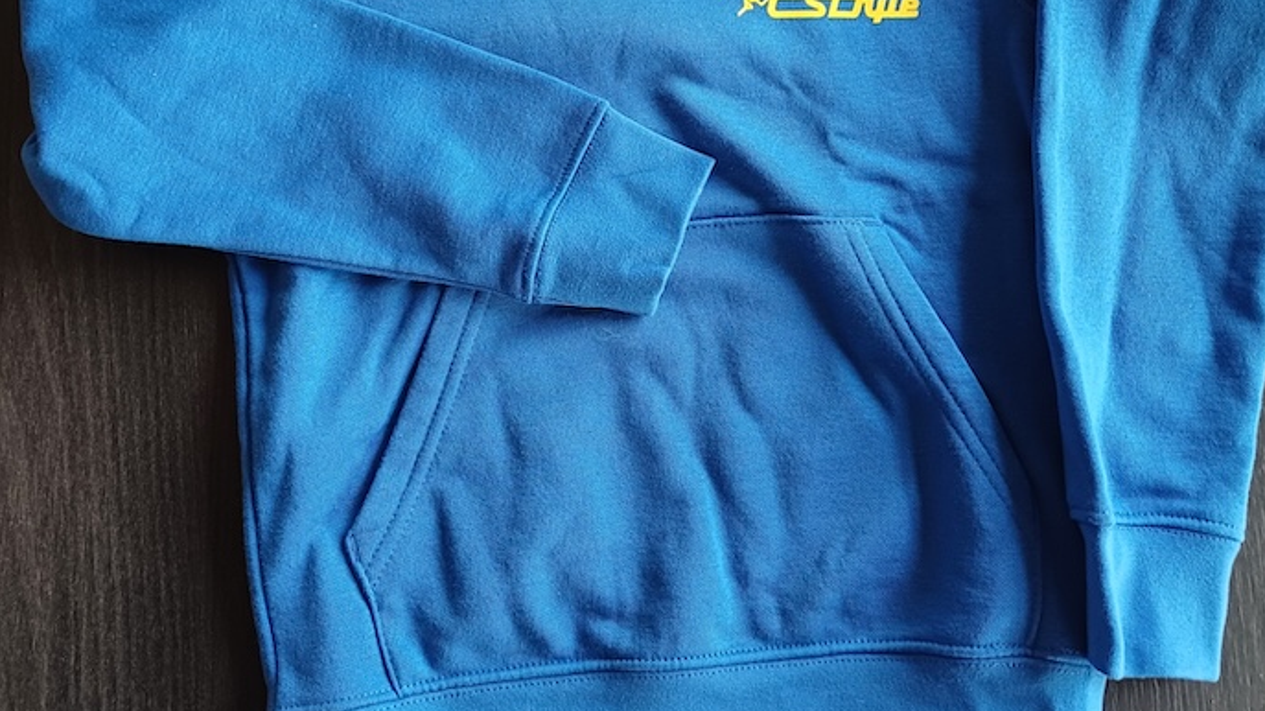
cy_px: 32
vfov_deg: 30.2
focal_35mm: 37
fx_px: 1241
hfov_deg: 54.0
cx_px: 626
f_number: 1.8
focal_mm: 4.65
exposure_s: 1/40
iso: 250
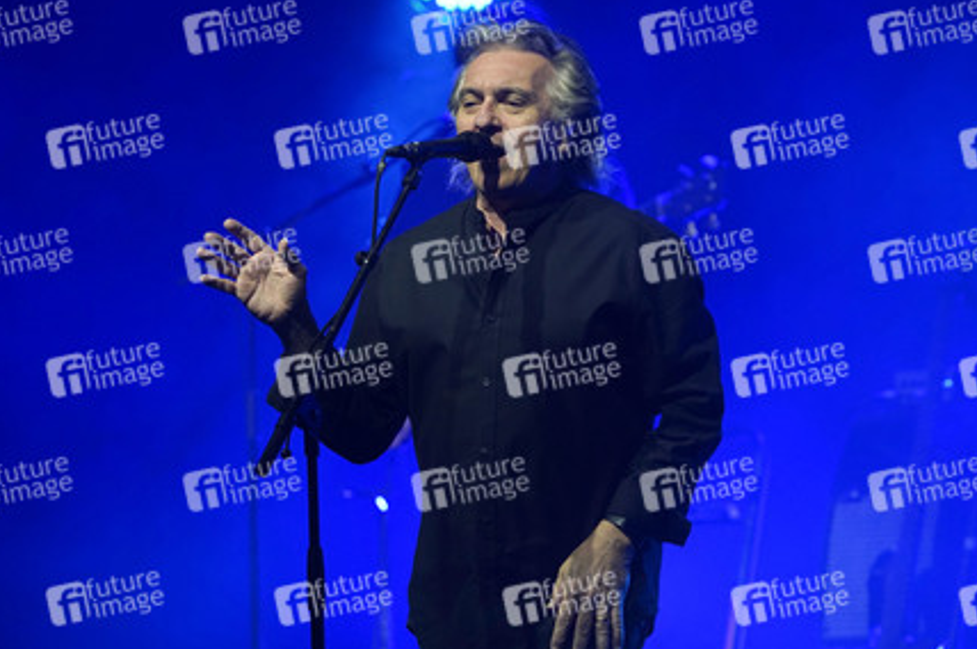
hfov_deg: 5.6
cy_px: 313
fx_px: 9918
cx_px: 501
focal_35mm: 366
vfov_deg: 3.7
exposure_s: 1/250
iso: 3200
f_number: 7.1
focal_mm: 347
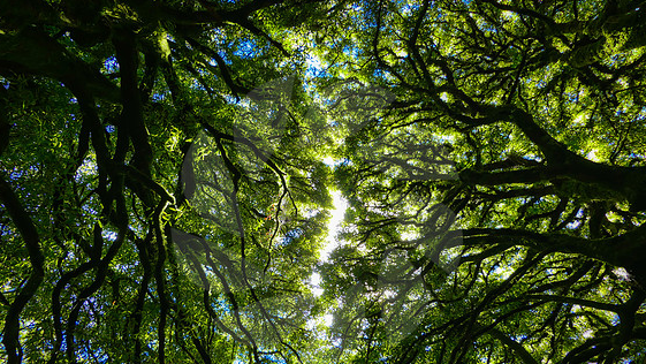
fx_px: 446
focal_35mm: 26
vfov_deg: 44.2
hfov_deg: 71.9
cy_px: 221
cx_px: 317
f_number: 2.8
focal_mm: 8.8
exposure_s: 1/80
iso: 125
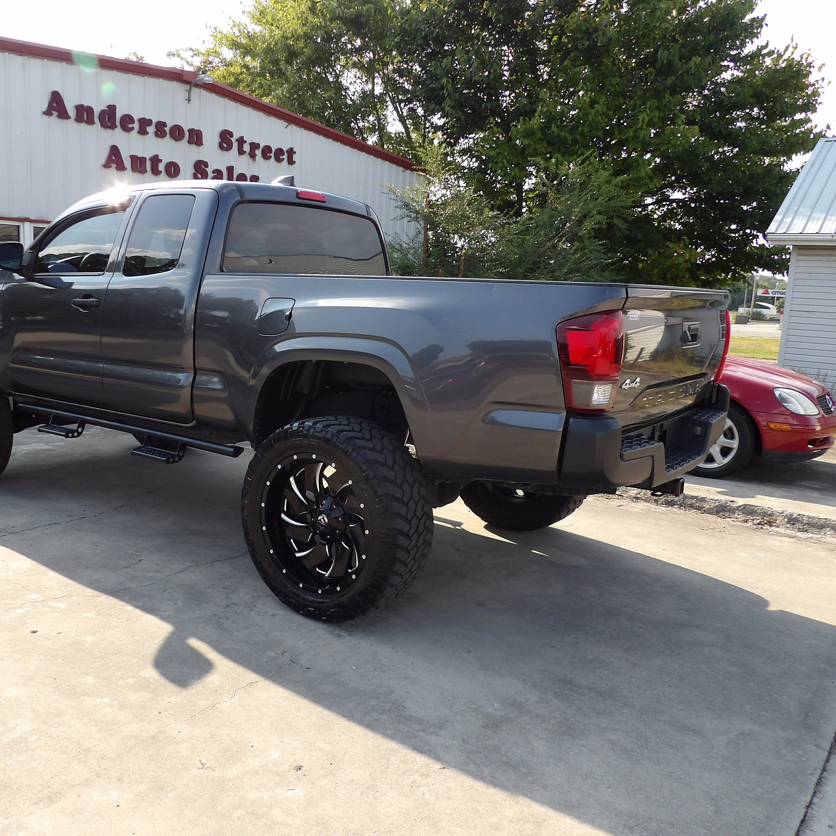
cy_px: 408
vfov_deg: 55.6
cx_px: 345
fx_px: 792
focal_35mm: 29
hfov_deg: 55.3
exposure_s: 1/376
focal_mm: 4.3
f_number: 3.2
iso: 100
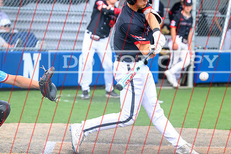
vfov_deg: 7.1
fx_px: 1239
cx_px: 131
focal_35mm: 193
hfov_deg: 10.7
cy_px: 57
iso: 1000
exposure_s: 1/3200
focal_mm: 95
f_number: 2.8
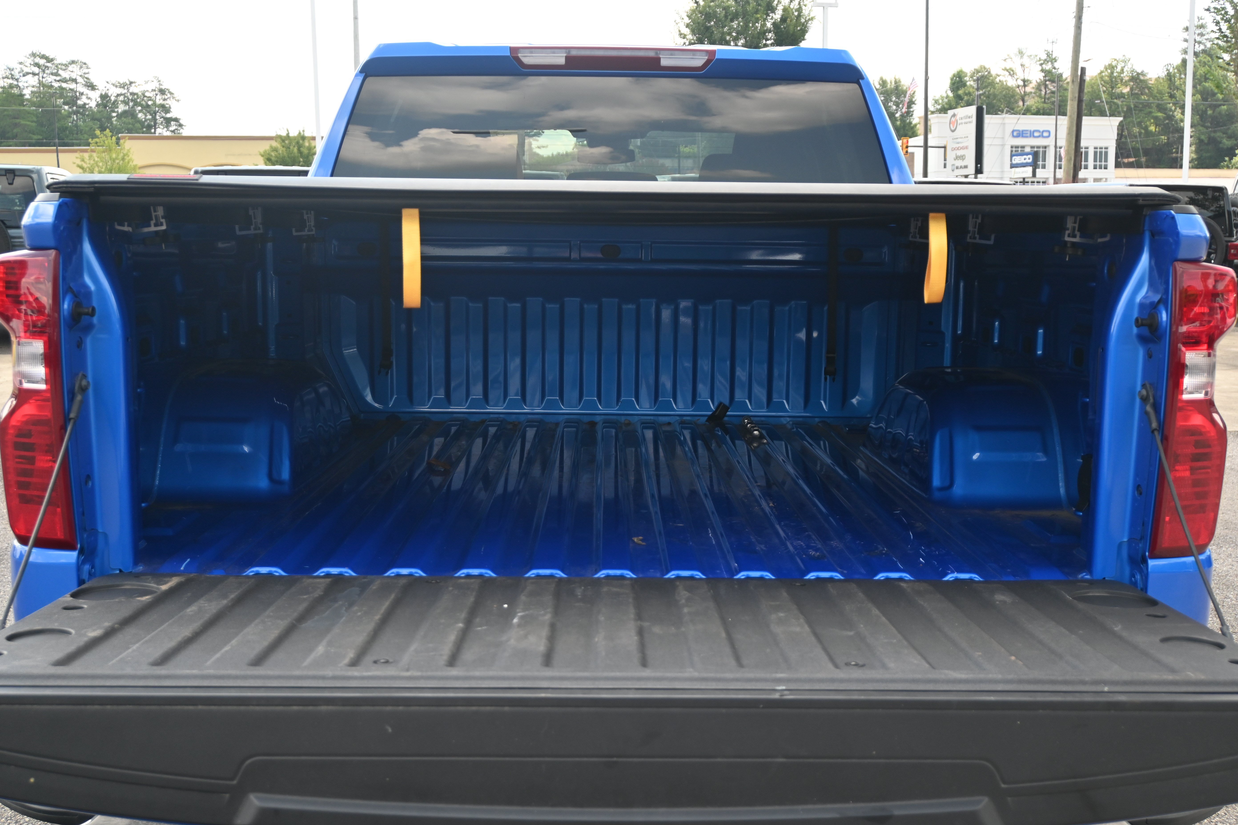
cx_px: 619
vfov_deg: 35.5
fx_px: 1289
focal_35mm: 38
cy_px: 412
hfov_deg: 51.3
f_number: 4.5
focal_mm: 25
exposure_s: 1/200
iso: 250
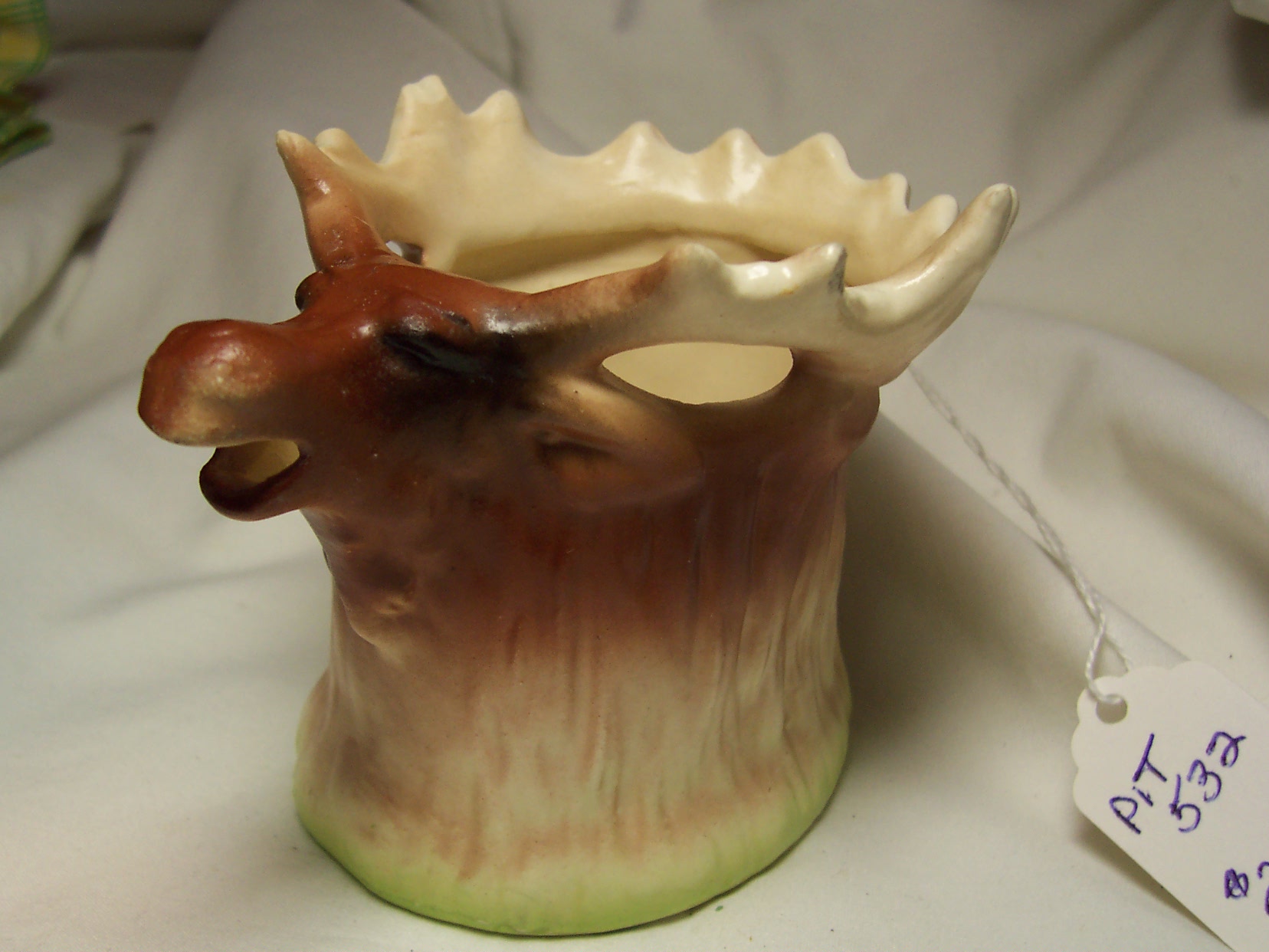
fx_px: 1356
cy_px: 476
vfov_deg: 38.7
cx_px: 634
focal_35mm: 37
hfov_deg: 50.1
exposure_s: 1/90
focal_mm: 5.6
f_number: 2.8
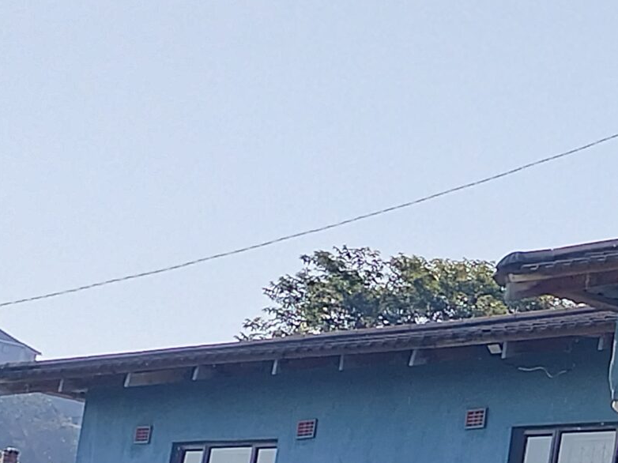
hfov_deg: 14.0
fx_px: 2338
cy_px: 411
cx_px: 970
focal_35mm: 131
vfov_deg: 11.2
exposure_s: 1/951
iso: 100
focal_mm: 4.25
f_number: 1.8
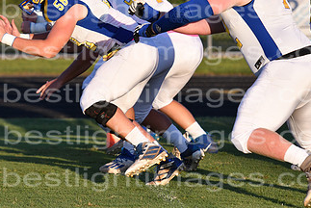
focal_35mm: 417
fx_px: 3605
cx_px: 129
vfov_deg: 3.3
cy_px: 32
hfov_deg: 4.9
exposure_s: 1/3200
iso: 400
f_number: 4
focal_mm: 155
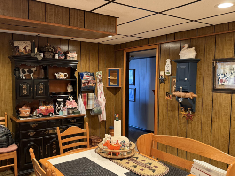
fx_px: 217
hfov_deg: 56.8
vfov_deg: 44.1
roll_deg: +0.5
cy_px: 97
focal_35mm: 32
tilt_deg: -5.4
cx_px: 114
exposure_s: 1/60
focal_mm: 6.76
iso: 800
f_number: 1.78
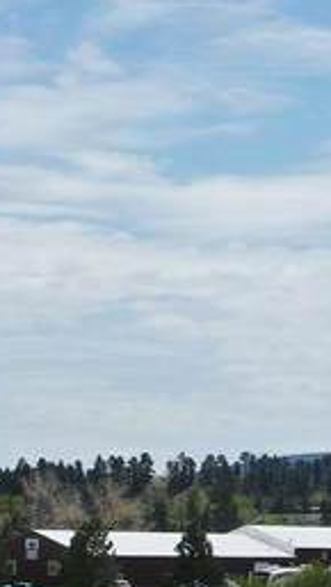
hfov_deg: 8.3
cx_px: 192
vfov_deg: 14.0
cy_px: 819
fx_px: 2273
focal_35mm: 146
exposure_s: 1/1000
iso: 100
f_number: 5
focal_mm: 10.26
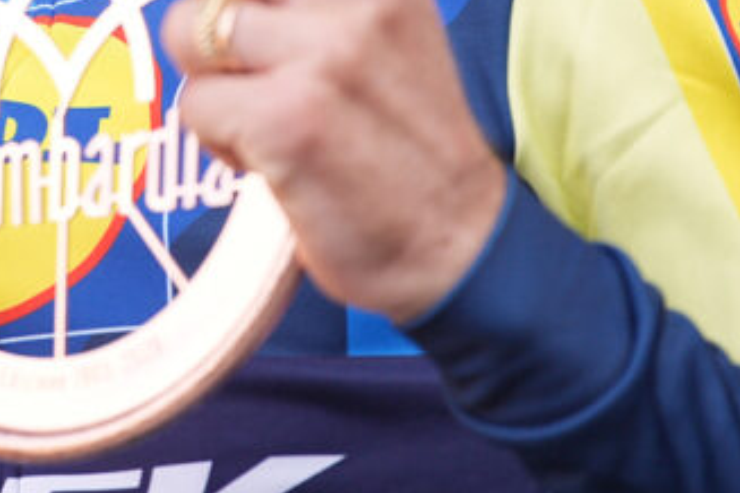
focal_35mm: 611
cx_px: 81
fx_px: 12558
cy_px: -217
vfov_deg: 2.2
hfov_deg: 3.4
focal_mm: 200
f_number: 2.8
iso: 640
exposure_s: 1/1000
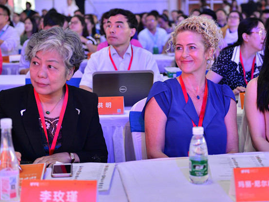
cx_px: 163
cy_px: 78
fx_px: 536
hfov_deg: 28.1
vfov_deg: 21.3
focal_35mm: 69
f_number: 2.8
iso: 1000
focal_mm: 50
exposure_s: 1/60
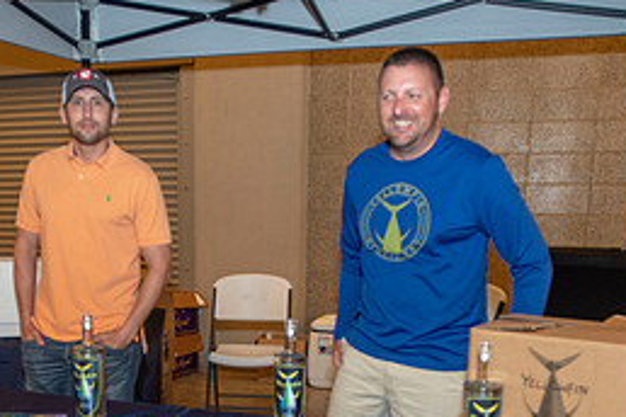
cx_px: 233
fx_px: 782
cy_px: 378
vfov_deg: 28.7
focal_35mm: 45
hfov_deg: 43.3
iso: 1600
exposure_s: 1/100
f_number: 2.8
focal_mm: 20
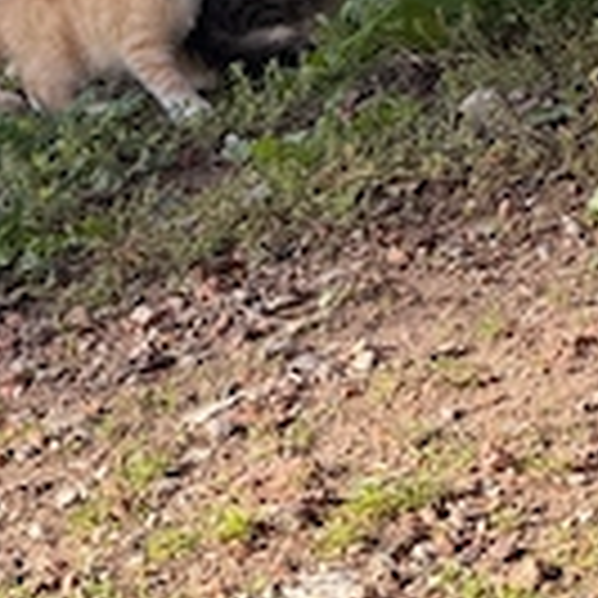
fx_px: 5179
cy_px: 45
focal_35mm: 265
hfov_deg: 6.6
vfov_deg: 6.6
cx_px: 274
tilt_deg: -17.5
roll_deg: +16.3
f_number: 2.8
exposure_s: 1/277
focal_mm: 16.89
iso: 50
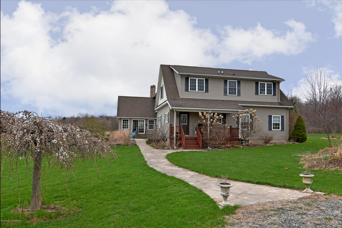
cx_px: 171
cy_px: 114
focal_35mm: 24
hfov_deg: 73.7
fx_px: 228
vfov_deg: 53.1
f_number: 5
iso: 200
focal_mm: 16
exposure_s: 1/500
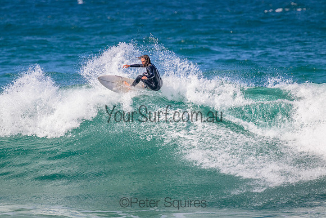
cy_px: 109
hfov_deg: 2.6
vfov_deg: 1.7
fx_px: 7246
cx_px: 163
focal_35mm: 800
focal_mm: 800
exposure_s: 1/1600
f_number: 11
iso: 900
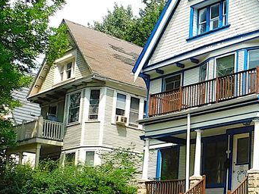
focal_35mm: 69
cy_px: 164
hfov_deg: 26.5
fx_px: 516
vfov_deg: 21.0
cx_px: 264
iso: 125
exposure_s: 1/1250
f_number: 3
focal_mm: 4
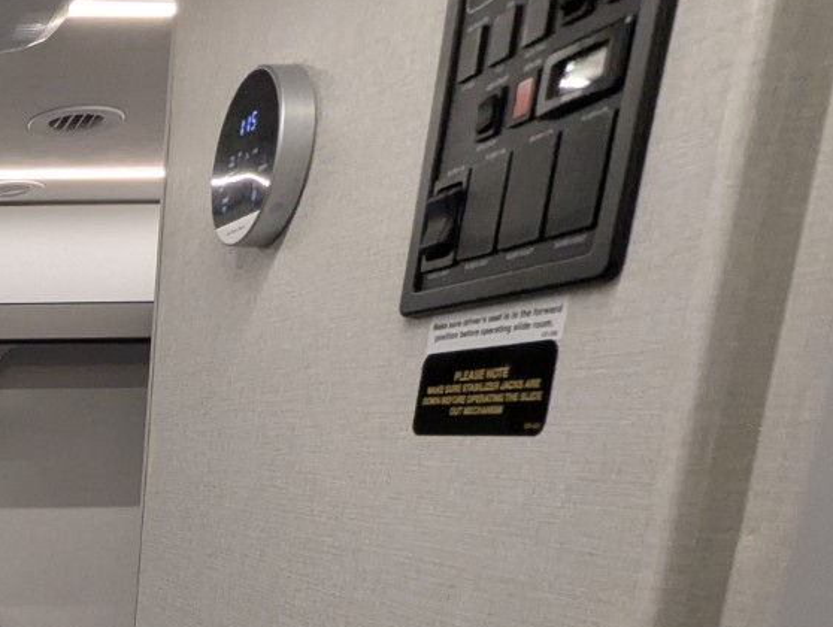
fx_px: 964
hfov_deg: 35.9
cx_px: -178
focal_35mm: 40
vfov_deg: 31.8
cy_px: 693
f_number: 2.2
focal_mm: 2.35
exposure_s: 1/127
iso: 288
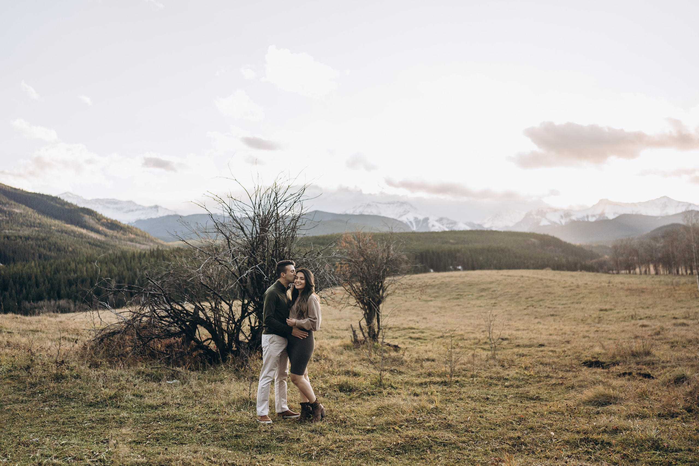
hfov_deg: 54.4
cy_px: 233
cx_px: 350
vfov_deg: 37.9
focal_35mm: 35
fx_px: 680
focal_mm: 35
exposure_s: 1/320
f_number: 1.6
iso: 400
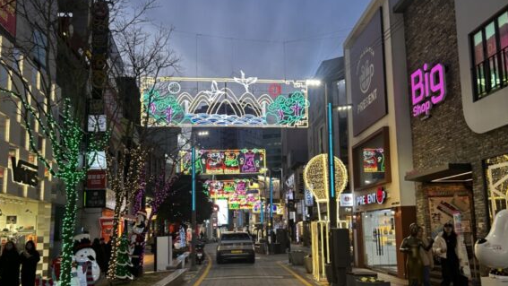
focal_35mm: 35
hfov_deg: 56.6
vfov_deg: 33.7
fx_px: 471
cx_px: 244
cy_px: 166
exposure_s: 1/120
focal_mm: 5.7
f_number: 1.5
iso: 80
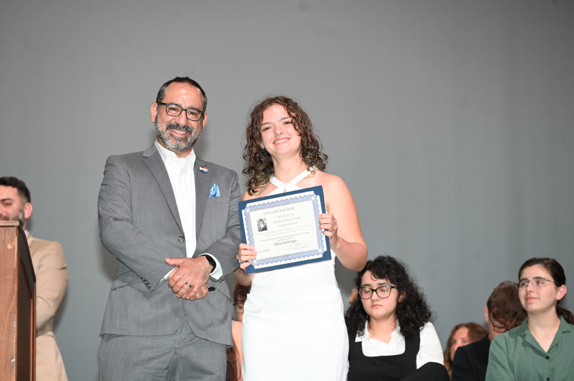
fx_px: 1912
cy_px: 190
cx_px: 287
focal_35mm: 120
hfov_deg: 17.1
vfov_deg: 11.4
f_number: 4
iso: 500
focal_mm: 120
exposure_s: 1/60
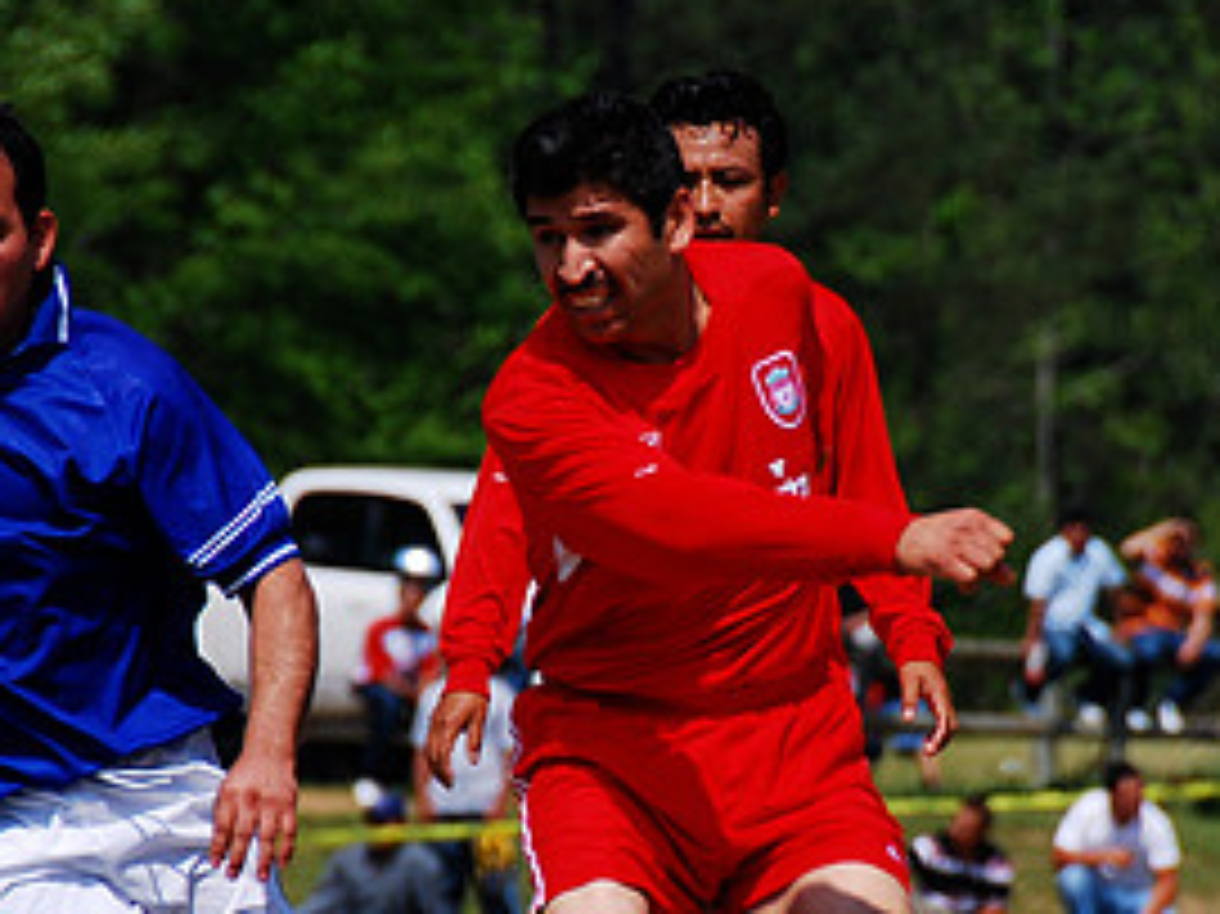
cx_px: 752
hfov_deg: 3.2
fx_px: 21806
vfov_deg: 2.4
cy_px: 743
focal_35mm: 619
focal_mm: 200
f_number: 5.6
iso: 100
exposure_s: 1/500
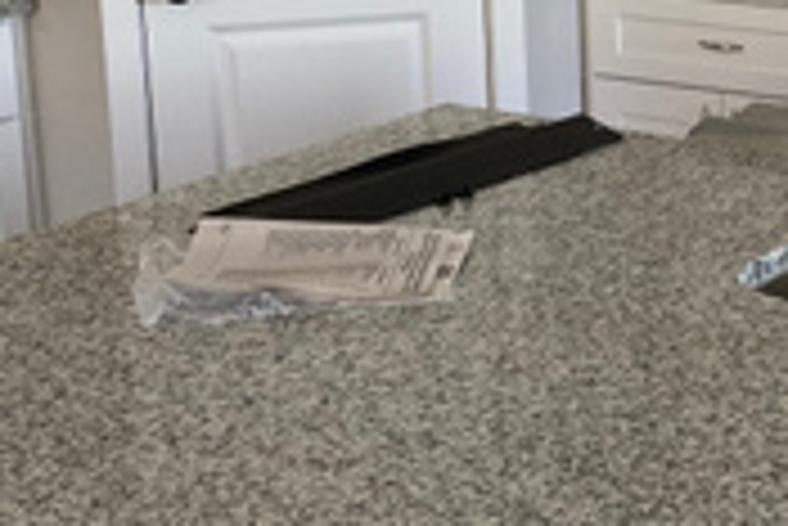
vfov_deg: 13.8
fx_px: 2169
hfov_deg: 20.0
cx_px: 770
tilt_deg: -12.4
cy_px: 144
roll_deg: -0.4
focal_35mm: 99
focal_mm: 4.25
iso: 125
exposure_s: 1/121
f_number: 1.8
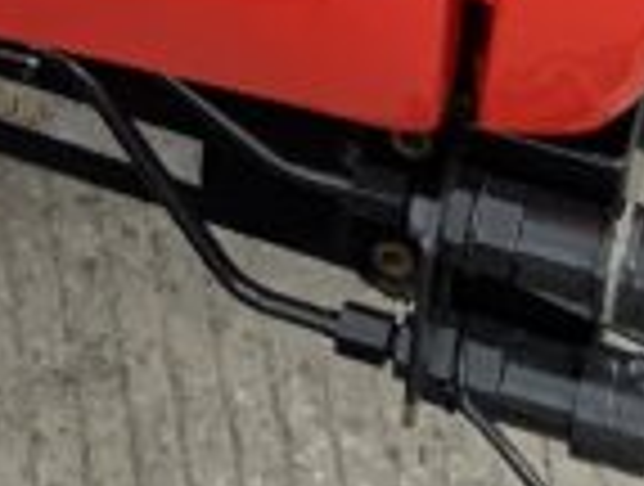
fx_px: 3861
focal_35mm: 207
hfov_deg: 9.2
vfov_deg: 6.6
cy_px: -932
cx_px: -410
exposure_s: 1/400
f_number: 1.8
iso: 16
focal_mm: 3
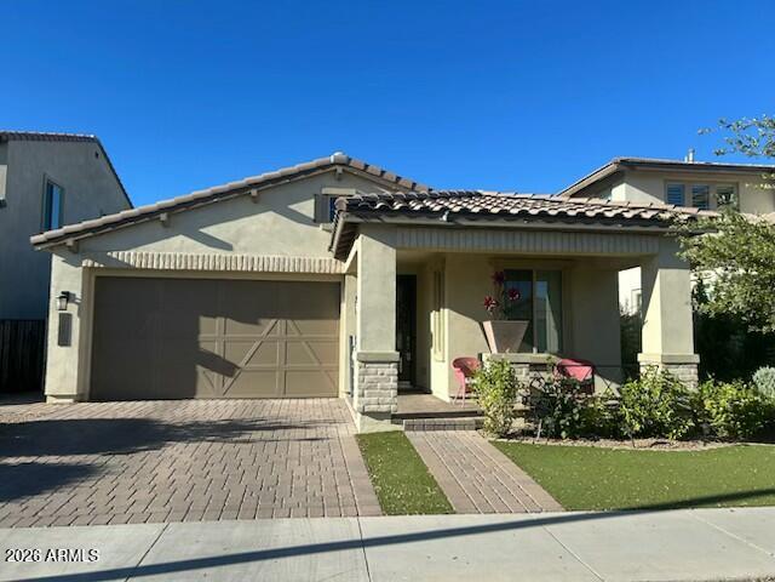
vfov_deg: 53.1
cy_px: 291
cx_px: 388
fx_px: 582
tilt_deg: +5.2
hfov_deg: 67.3
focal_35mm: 26
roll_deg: +0.0
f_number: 1.5
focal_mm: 5.7
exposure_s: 1/2841
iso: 50
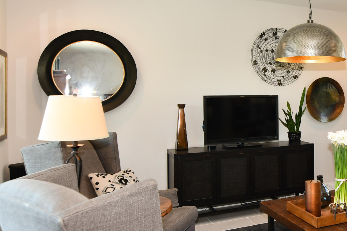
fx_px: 357
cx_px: 338
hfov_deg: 44.9
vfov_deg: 35.9
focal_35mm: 37
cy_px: 99
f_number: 4.5
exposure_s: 1/80
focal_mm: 11
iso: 200
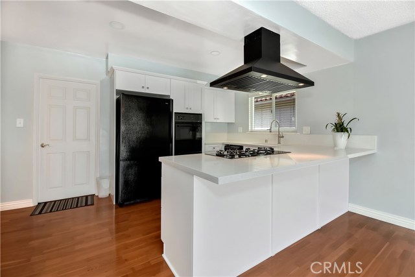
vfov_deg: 77.4
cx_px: 208
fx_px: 173
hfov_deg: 100.4
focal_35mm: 15
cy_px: 138
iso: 1000
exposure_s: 1/100
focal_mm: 10
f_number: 8
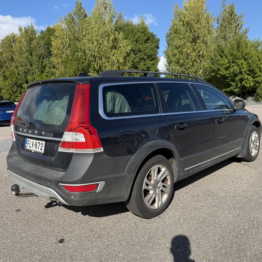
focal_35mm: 29
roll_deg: +2.2
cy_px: 132
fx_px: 248
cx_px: 133
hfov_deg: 55.6
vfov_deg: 55.6
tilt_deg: -5.1
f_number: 1.78
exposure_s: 1/3584
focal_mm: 6.76
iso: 80
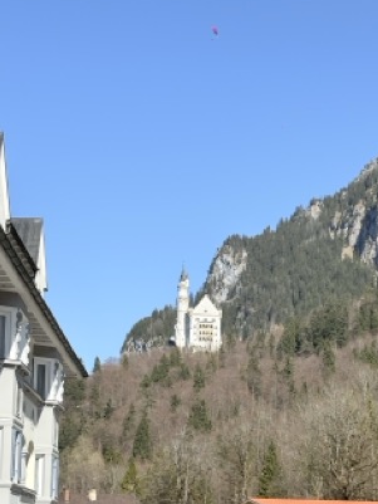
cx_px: 241
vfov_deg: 23.5
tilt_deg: +11.5
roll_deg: -0.1
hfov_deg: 17.8
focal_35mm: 83
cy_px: 323
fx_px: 1208
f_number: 1.6
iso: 32
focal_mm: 5.96
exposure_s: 1/2451
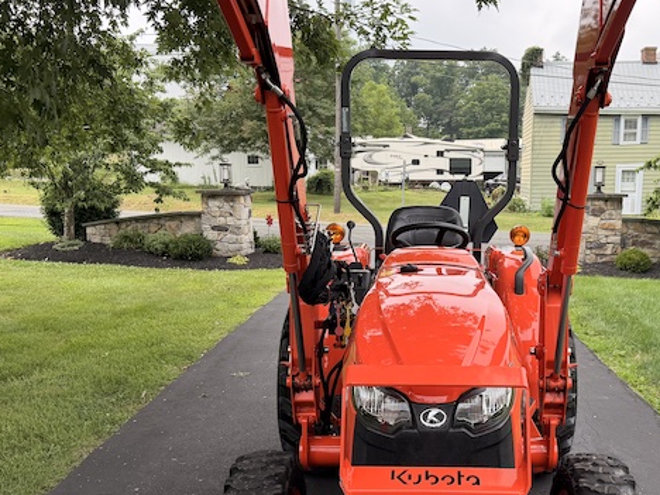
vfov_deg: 35.0
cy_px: 296
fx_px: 782
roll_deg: -0.2
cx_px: 436
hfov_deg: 45.1
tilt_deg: -6.8
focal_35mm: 41
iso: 100
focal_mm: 6.76
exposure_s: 1/1727
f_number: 1.78
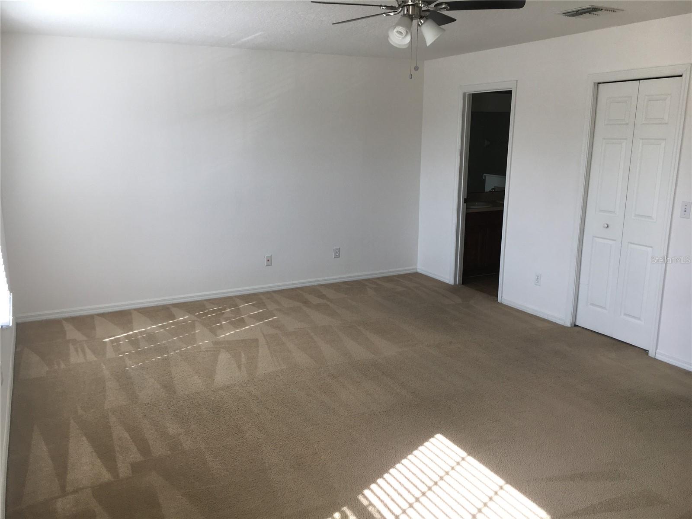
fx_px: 580
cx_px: 346
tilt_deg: -13.1
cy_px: 260
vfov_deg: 48.2
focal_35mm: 29
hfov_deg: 61.7
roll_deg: +0.2
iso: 32
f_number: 2.2
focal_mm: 4.15
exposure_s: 1/120
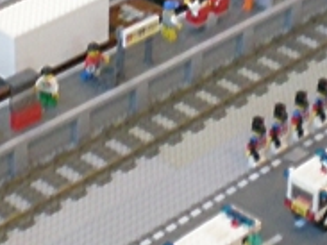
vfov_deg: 9.5
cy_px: -9
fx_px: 1454
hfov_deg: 12.8
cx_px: 98
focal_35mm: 154
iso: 400
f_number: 3.5
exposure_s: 1/22.4
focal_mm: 7.4
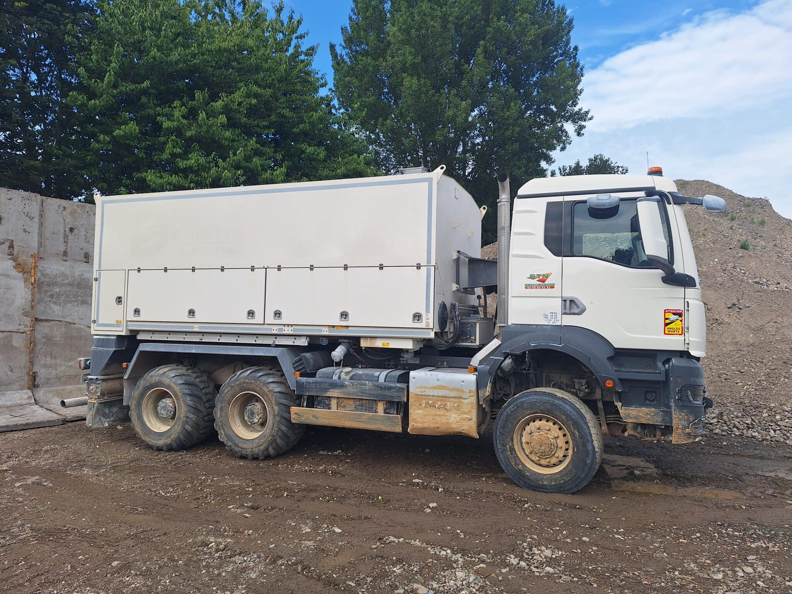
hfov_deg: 73.9
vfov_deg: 58.9
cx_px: 396
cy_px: 297
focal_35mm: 23
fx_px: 526
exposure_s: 1/2062
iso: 40
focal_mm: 5.54
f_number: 1.8
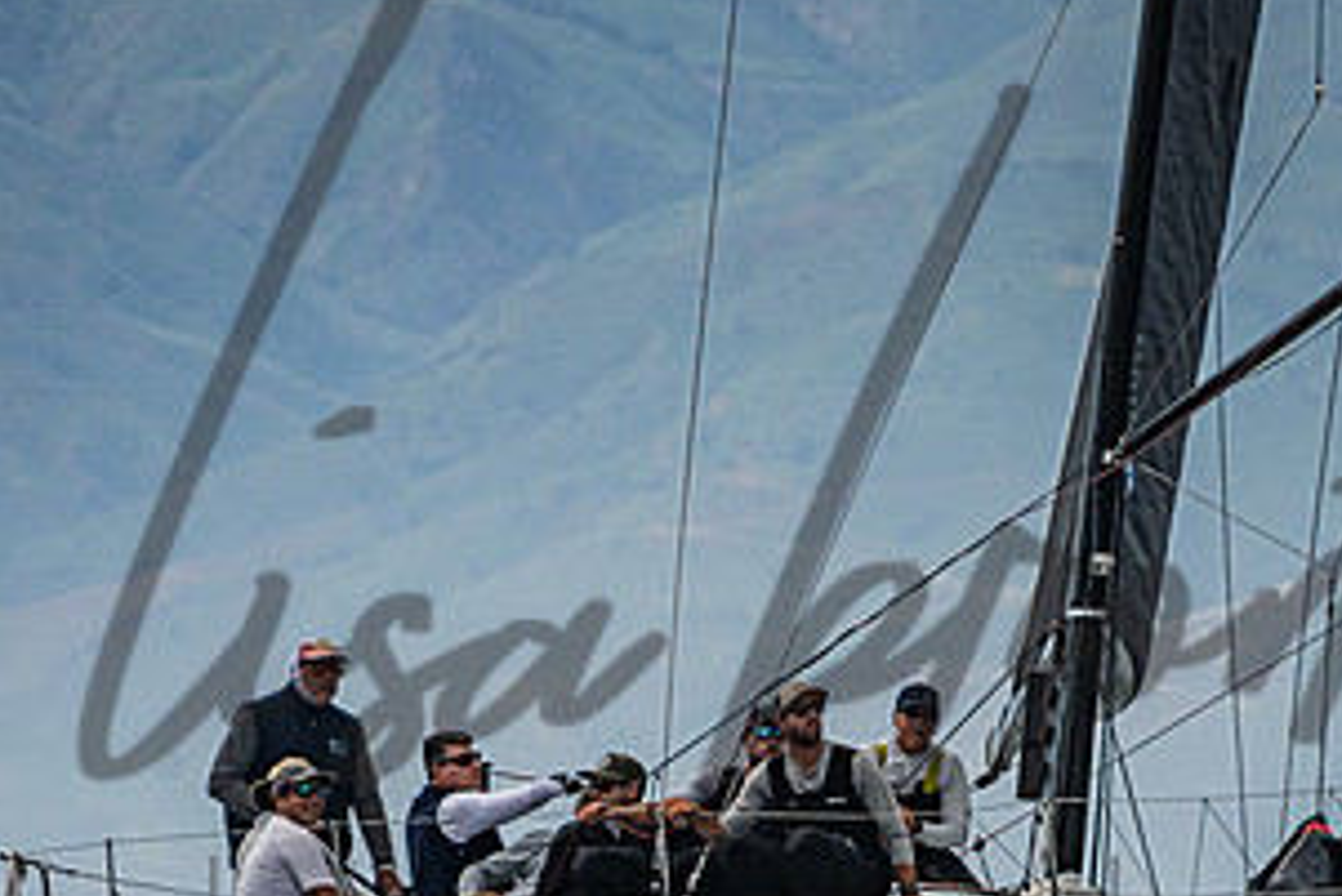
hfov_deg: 2.0
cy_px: 694
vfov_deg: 1.3
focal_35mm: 1032
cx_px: 799
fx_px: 38487
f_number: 8
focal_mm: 400
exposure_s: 1/2500
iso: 400
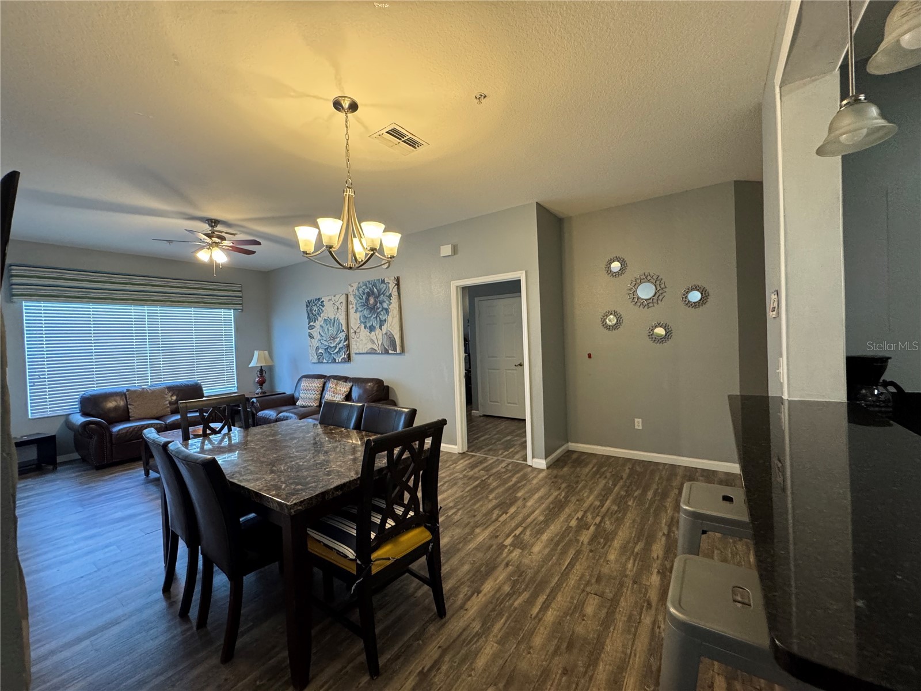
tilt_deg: -1.9
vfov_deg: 85.7
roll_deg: +2.3
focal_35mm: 14
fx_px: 372
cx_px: 460
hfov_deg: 102.1
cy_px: 346
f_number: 2.2
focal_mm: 2.22
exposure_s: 1/60
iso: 500
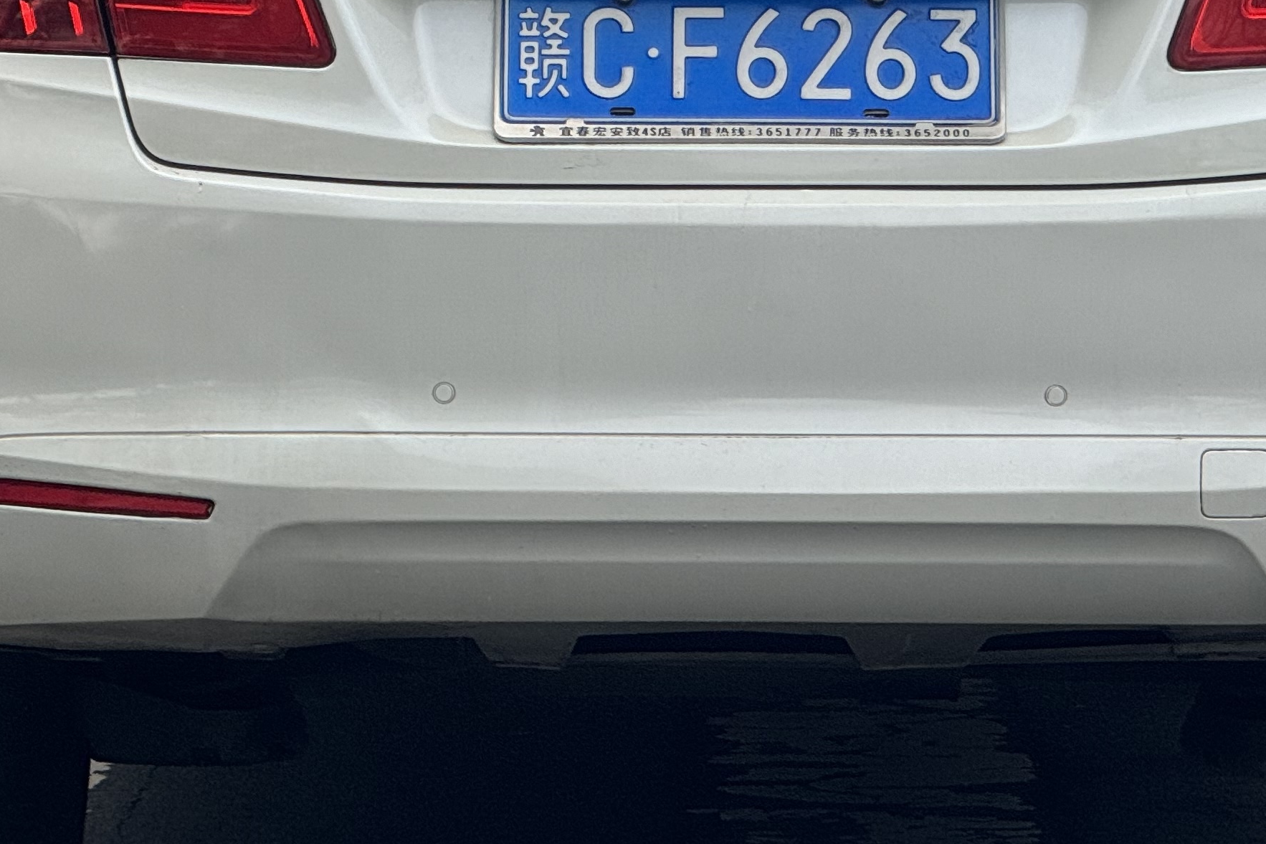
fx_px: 10021
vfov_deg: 4.8
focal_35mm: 285
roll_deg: +2.7
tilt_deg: +0.5
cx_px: 744
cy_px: -43
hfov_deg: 7.2
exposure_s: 1/736
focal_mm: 15.66
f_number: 2.8
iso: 50
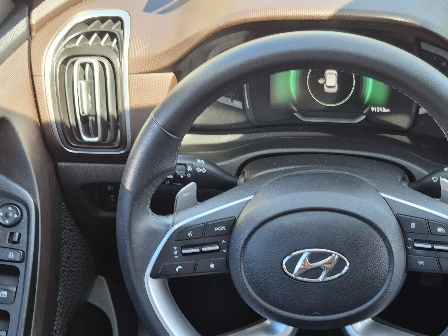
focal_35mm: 51
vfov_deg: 28.1
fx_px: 660
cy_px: 253
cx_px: 314
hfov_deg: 36.9
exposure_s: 1/180
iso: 160
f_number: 1.8
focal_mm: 5.4
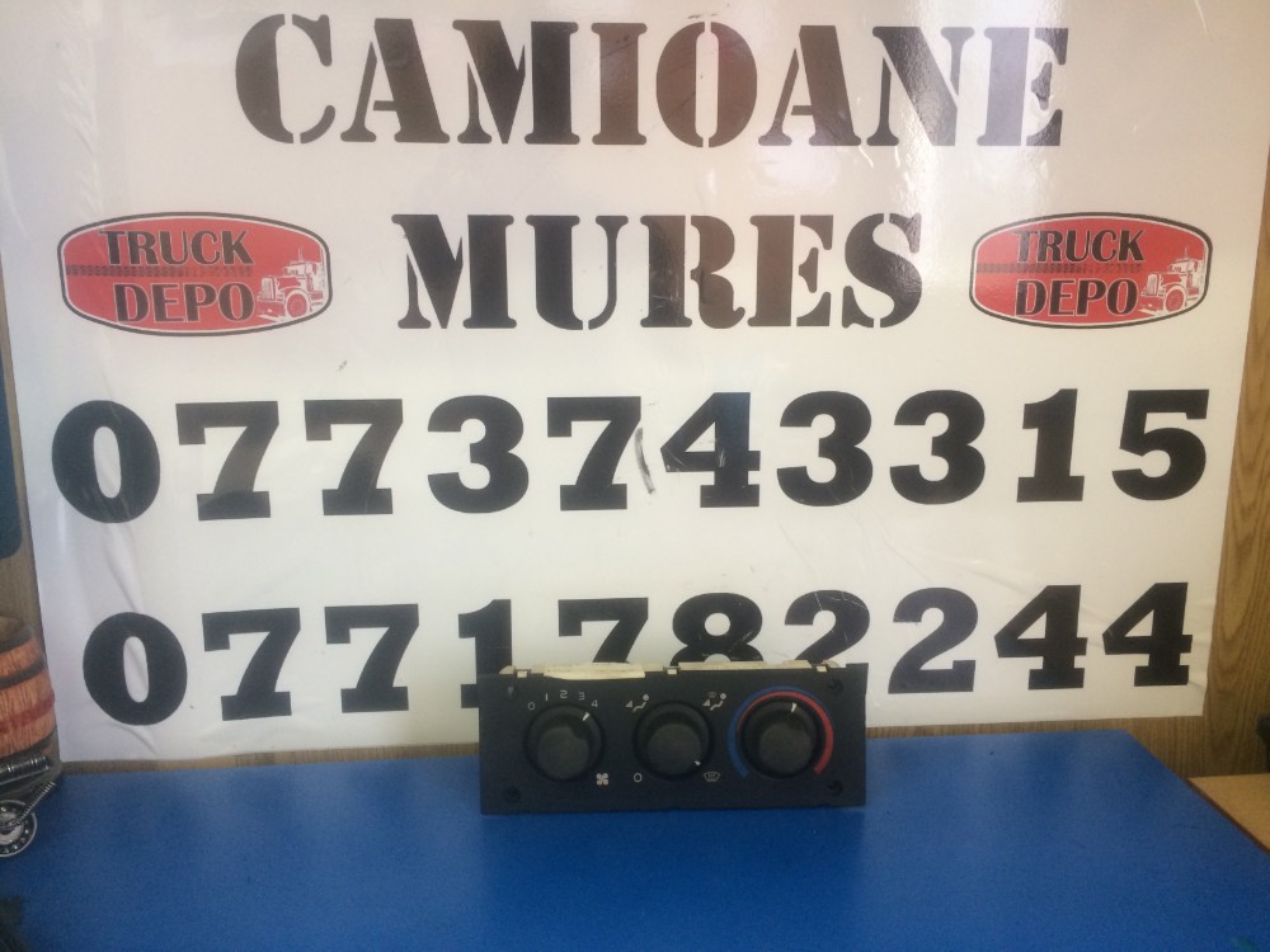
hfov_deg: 61.7
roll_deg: -0.7
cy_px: 476
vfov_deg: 48.2
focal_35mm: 29
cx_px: 635
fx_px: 1064
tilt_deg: -13.1
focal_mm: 4.15
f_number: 2.2
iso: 160
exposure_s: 1/33
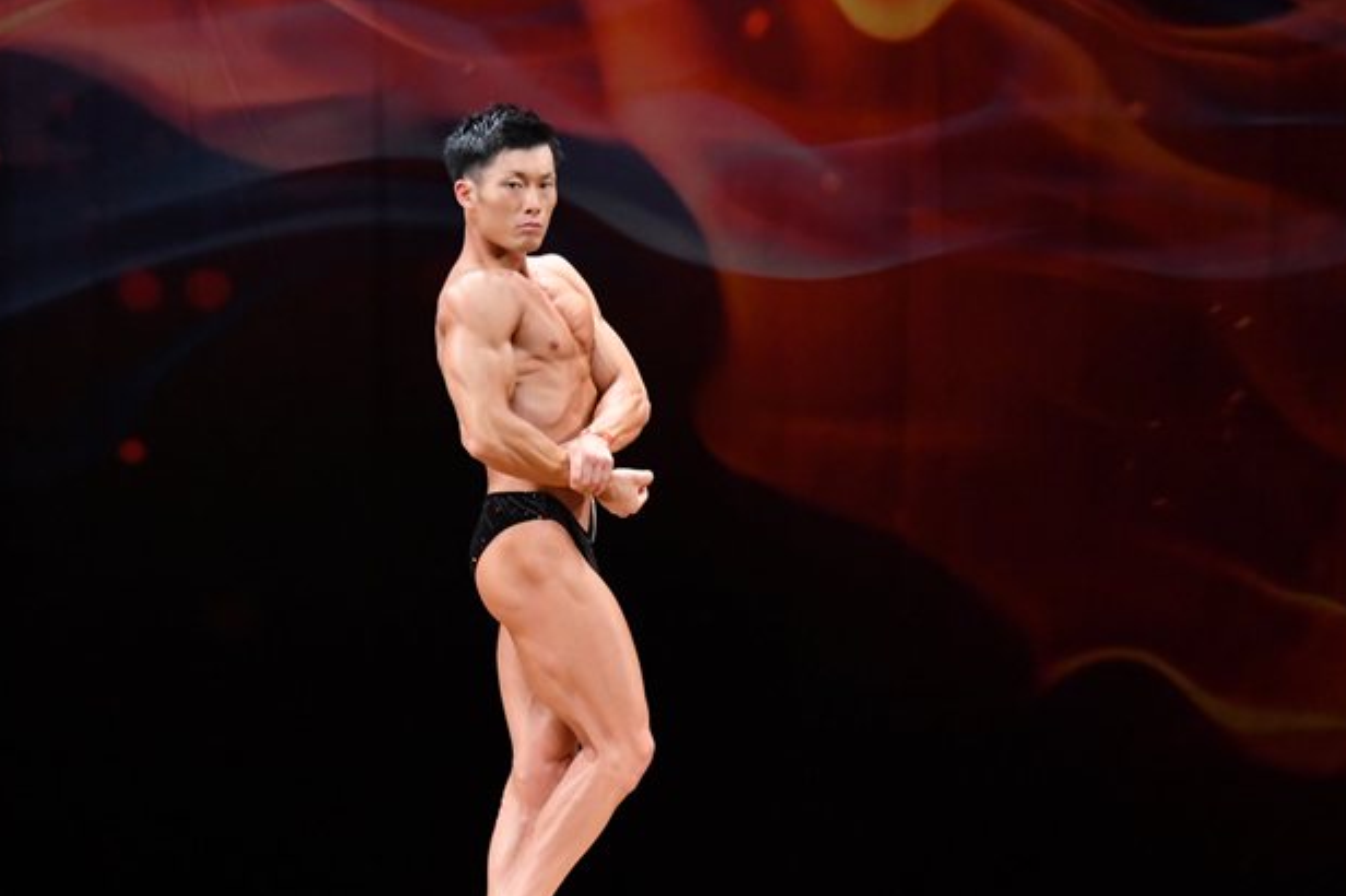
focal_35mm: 283
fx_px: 10575
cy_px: 527
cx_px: 582
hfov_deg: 7.3
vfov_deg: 4.9
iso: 4000
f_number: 5.6
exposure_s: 1/400
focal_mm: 150
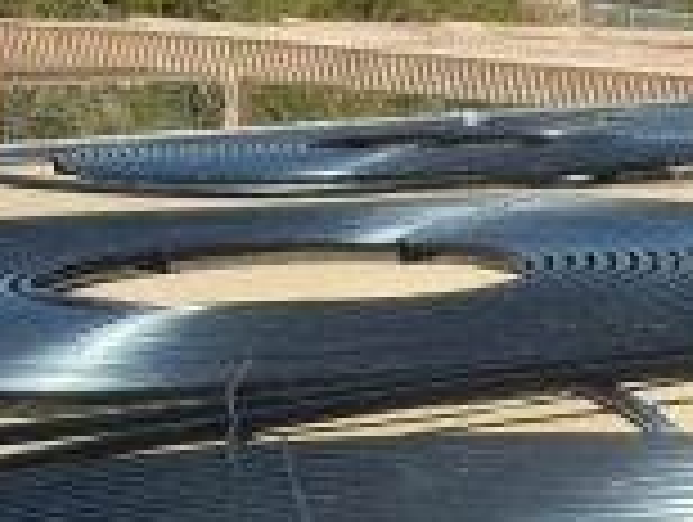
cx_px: 666
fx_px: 2727
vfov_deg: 10.8
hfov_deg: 14.3
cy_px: 544
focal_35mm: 136
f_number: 5.6
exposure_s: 1/260
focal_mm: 5.7
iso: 64
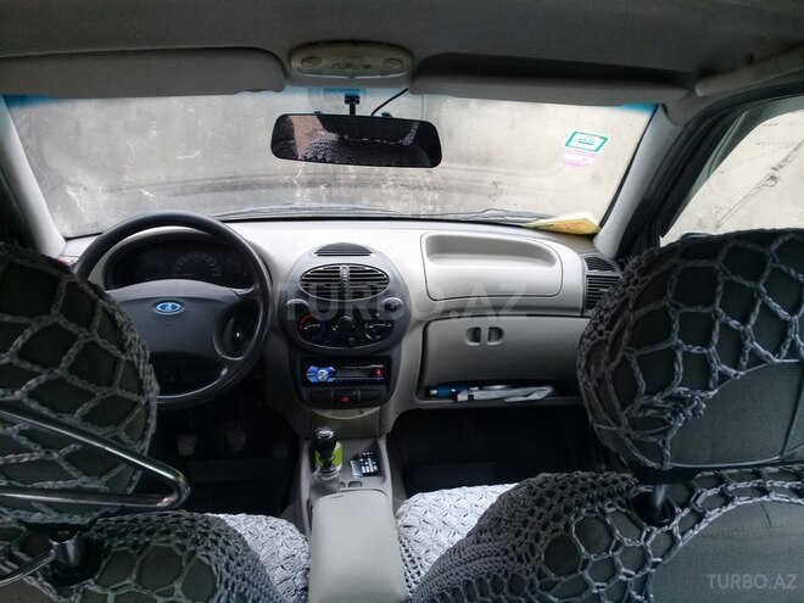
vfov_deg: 45.4
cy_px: 302
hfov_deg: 58.4
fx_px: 720
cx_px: 402
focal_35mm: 31
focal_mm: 3.3
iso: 80
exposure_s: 1/50
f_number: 2.2
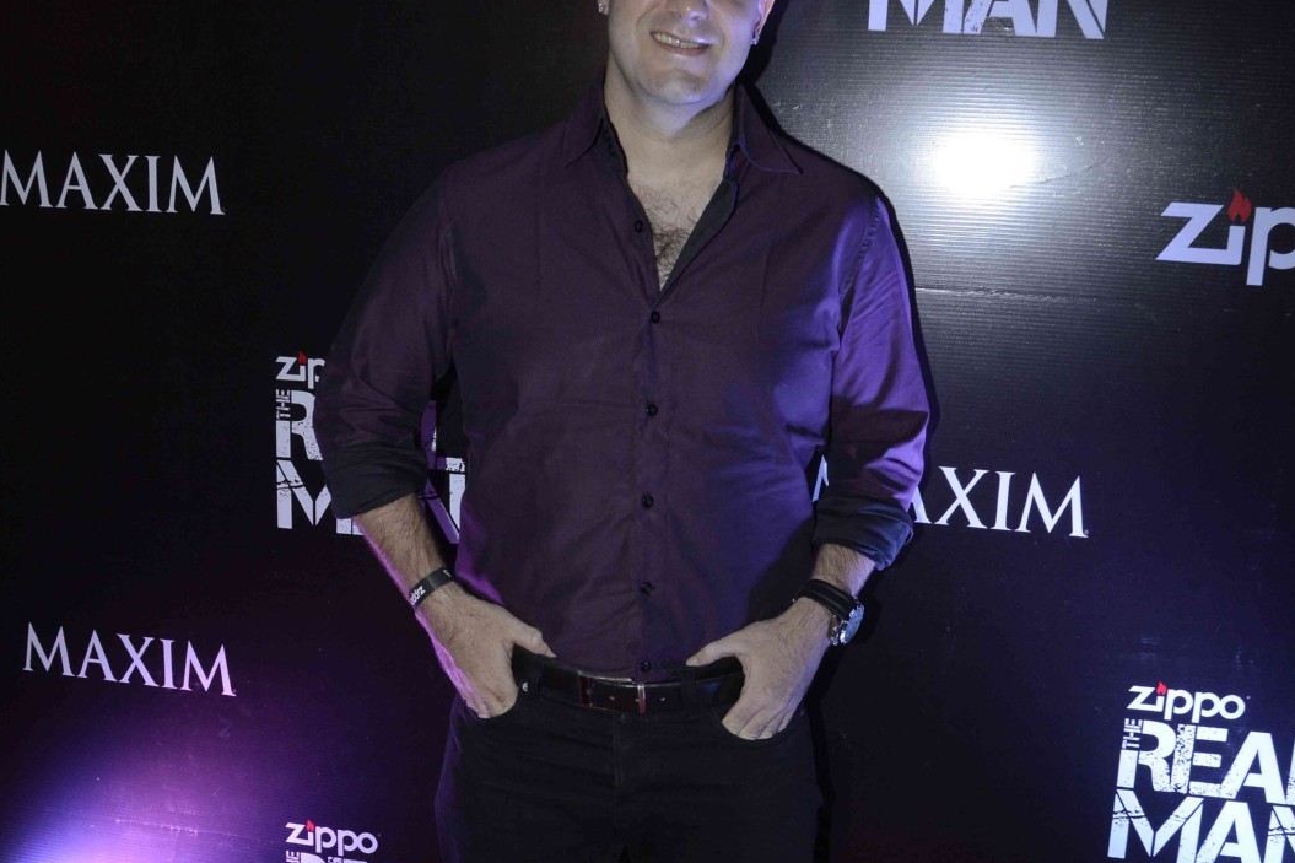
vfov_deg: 27.9
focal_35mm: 48
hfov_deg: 41.3
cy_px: 619
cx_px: 647
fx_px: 1718
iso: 800
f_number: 9
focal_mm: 21
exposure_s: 1/200
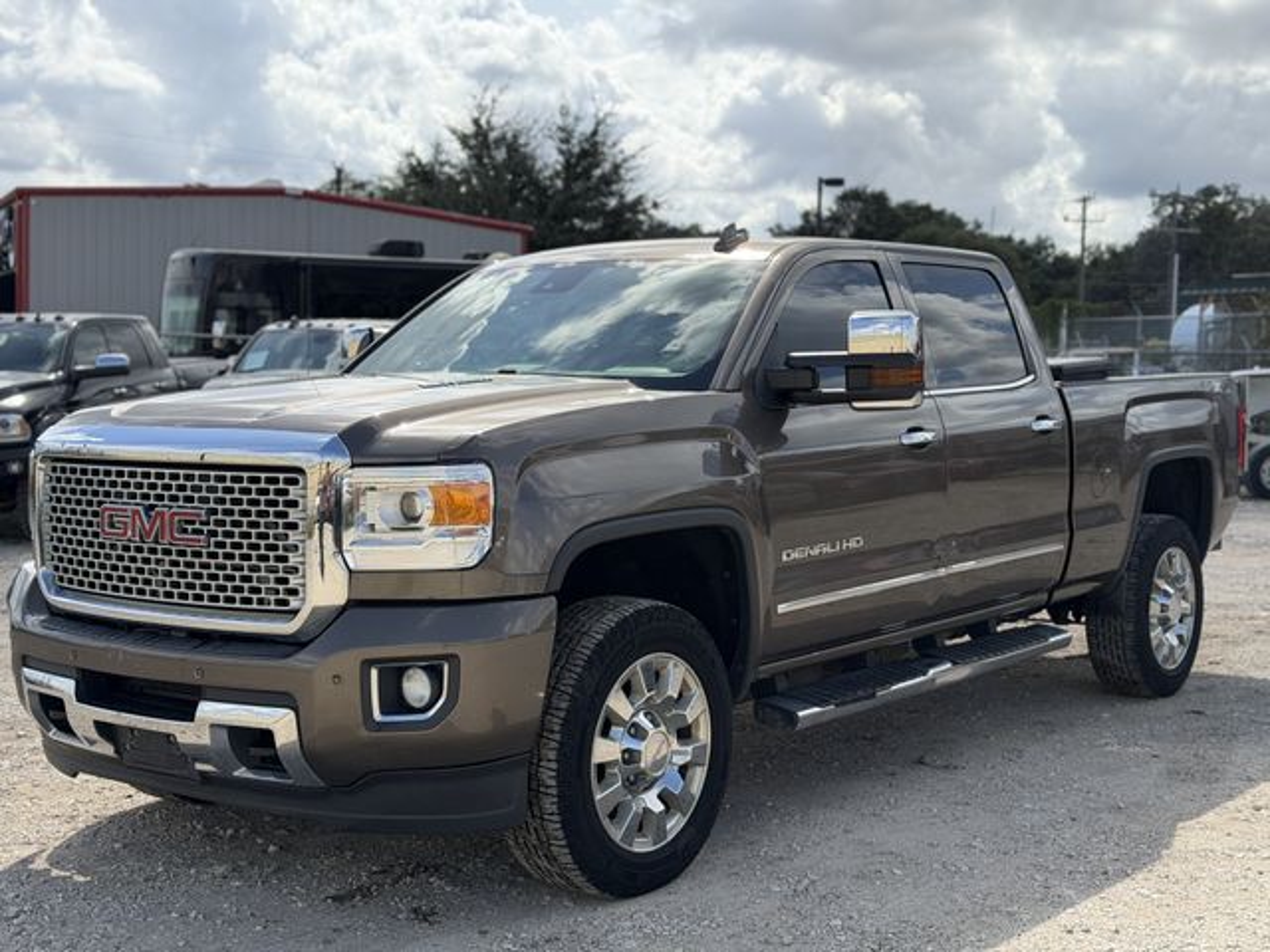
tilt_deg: -4.0
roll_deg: -2.2
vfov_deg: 30.3
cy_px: 476
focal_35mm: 48
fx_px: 1761
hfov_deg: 39.7
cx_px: 635
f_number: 1.78
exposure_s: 1/6536
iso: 100
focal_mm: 6.76
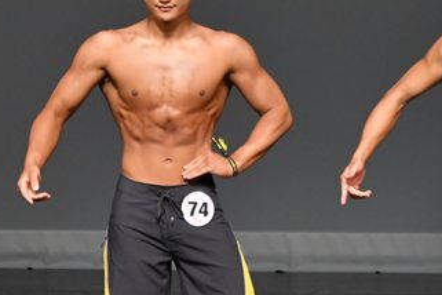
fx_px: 9343
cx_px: 8
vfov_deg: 1.8
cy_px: 212
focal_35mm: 761
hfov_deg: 2.7
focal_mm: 210
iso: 2500
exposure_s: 1/400
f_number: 5.6
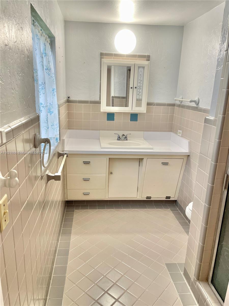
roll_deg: -1.9
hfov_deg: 53.1
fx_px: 229
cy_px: 153
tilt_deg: -15.3
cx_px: 114
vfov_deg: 67.3
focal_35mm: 26
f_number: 1.6
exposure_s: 1/60
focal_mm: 4.2
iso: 80
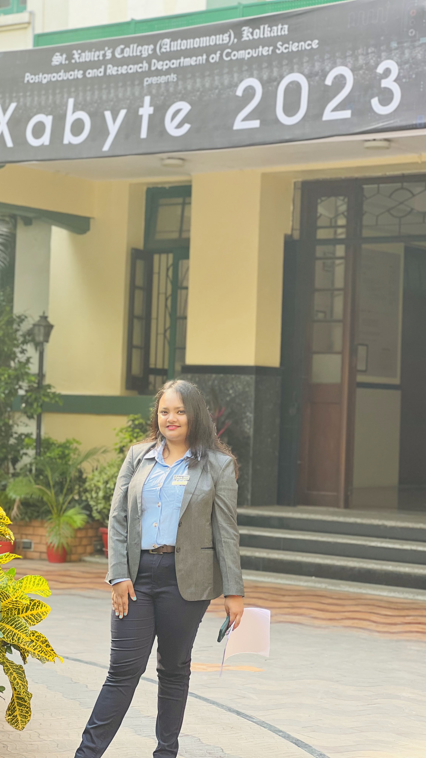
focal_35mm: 84
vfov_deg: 25.3
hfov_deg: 14.4
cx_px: 174
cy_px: 379
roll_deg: -2.0
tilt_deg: +2.3
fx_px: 1687
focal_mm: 9
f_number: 2.8
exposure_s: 1/121
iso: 32
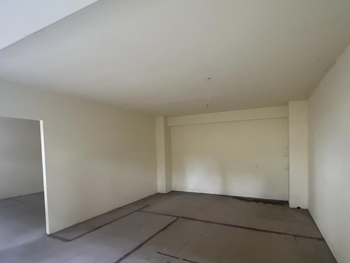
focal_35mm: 16
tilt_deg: -2.2
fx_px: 162
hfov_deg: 93.5
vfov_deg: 77.5
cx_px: 206
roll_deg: +1.1
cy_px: 153
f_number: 1.8
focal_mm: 1.57
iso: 500
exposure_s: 1/60
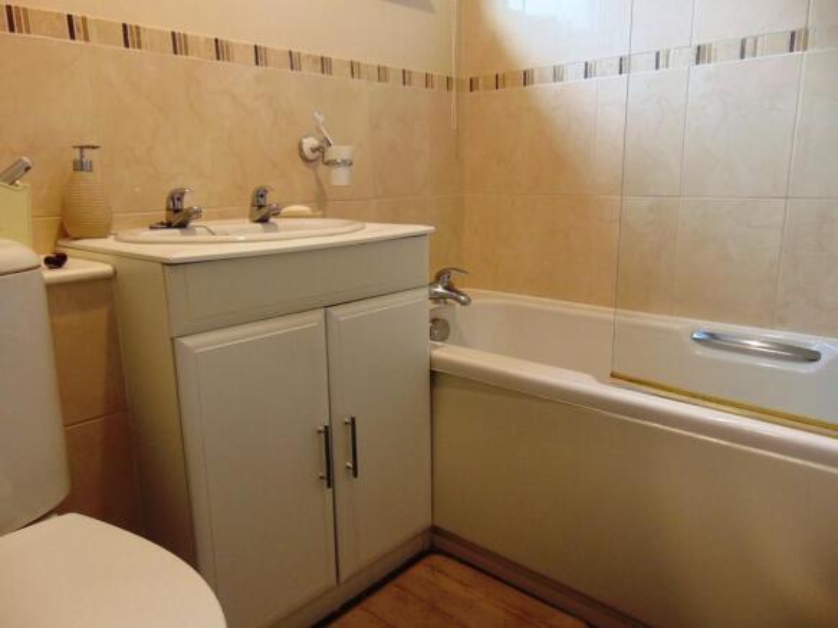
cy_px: 314
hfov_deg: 69.4
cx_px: 419
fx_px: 605
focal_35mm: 25
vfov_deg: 54.9
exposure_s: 1/30
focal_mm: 4.5
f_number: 3
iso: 160
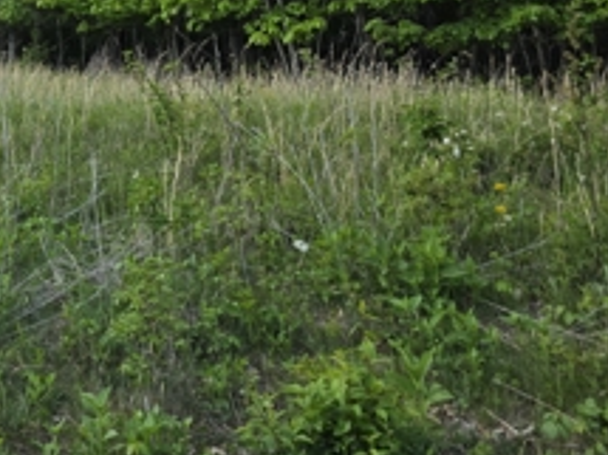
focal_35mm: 57
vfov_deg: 23.8
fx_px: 1001
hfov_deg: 30.6
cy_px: -65
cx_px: -41
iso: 80
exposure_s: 1/1258
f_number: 1.7
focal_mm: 6.3
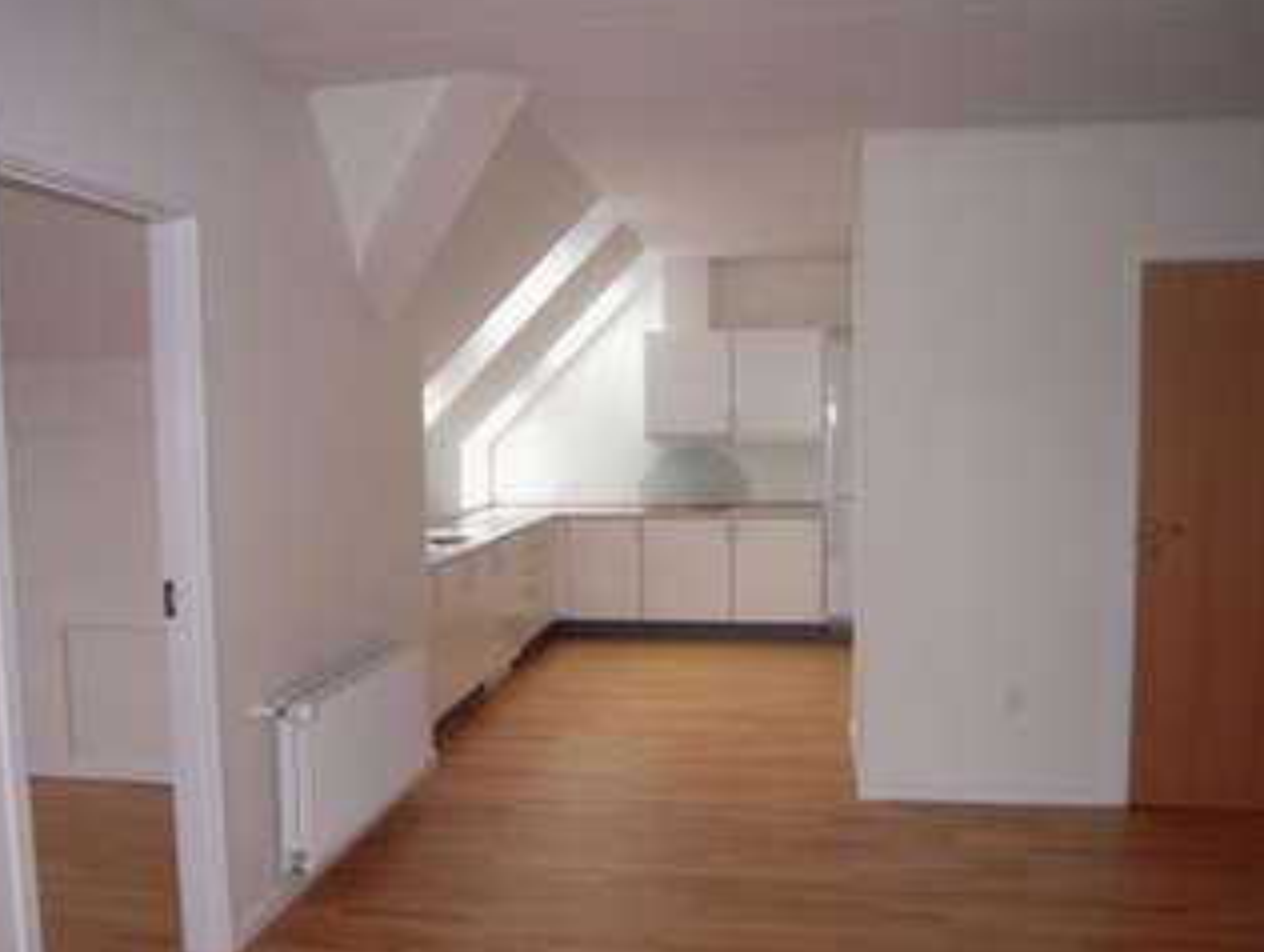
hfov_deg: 55.1
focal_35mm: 33
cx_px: 558
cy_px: 528
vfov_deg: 43.0
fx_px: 1207
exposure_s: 1/40
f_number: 2.7
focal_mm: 5
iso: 160
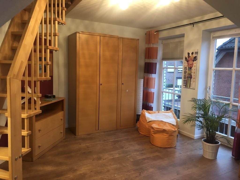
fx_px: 194
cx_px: 120
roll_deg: -1.1
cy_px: 90
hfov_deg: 63.4
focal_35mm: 28
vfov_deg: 49.7
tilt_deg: -5.2
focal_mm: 3.99
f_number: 1.8
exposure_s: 1/7
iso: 80
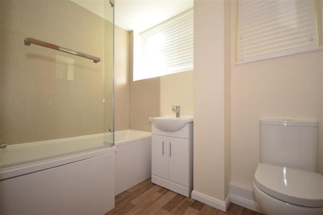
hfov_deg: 95.0
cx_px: 162
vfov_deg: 72.0
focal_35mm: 16
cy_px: 108
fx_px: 148
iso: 200
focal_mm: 11
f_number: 5
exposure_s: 1/25
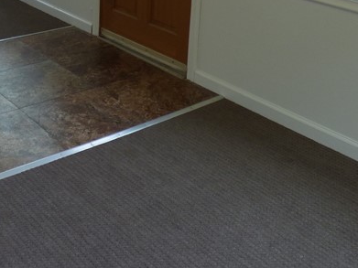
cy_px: -9
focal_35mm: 55
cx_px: 102
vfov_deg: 25.1
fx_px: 569
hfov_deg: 34.4
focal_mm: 3.64
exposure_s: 1/60
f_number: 2.8
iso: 100
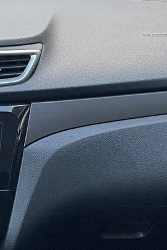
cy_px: 205
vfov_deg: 18.9
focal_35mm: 107
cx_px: -74
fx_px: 743
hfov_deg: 12.3
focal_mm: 4.2
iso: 125
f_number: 1.6
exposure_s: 1/92
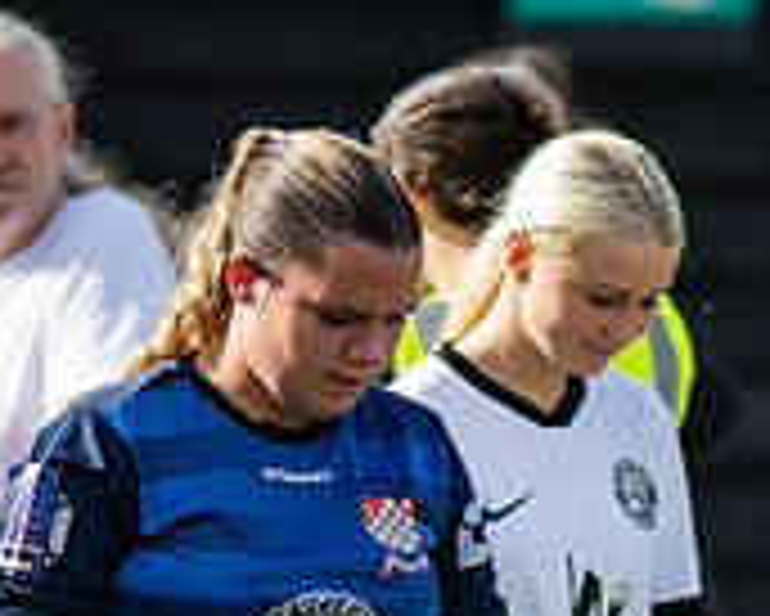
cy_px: 1101
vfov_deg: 0.9
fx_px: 41477
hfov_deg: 1.1
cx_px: 795
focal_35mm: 1819
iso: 200
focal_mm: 300
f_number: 2.8
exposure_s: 1/2000
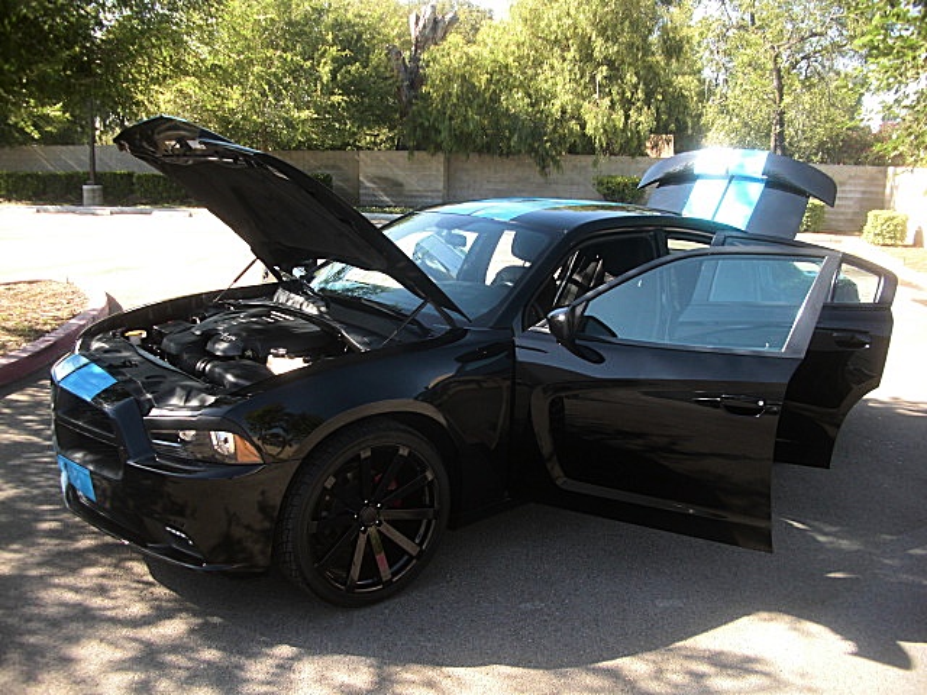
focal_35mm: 36
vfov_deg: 39.7
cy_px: 348
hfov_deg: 51.4
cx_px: 464
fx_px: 964
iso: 50
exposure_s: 1/125
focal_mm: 6.3
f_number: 2.8
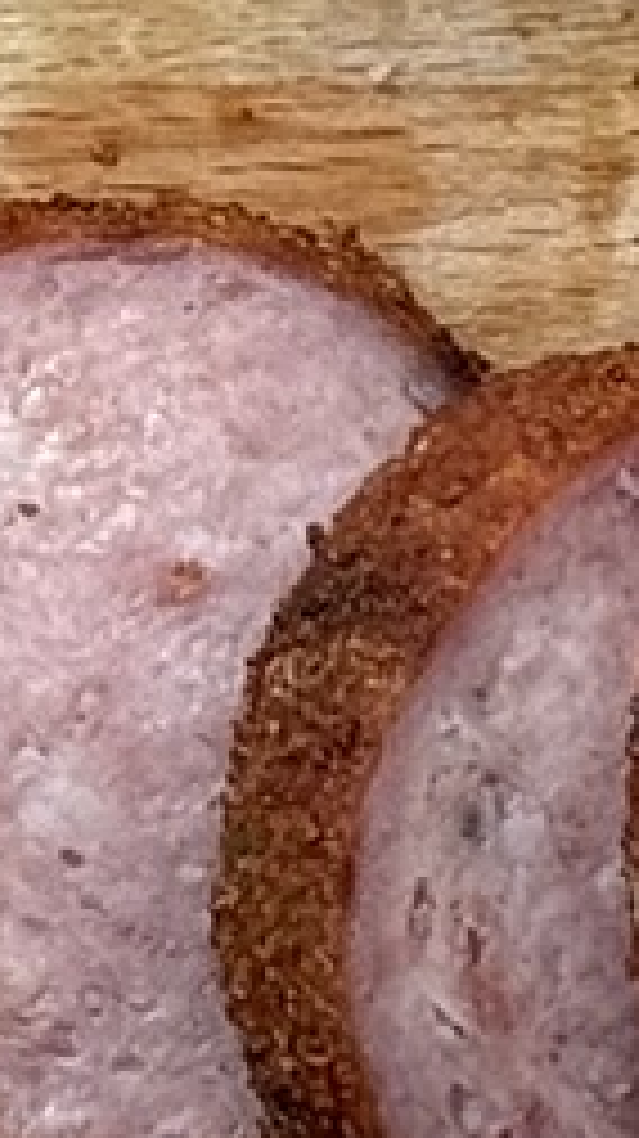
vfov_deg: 5.1
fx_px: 12763
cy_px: -261
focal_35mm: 423
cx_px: -351
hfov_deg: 2.9
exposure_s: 1/819
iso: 64
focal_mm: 6.76
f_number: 1.78
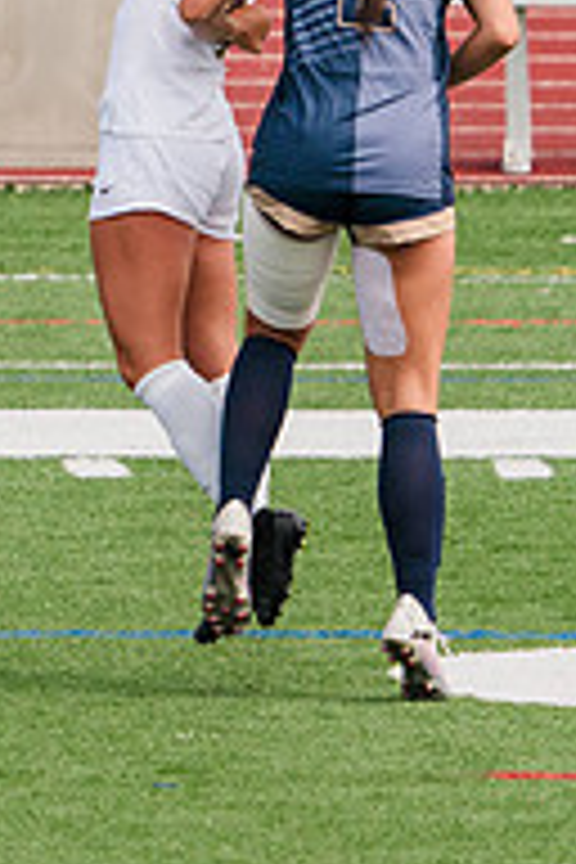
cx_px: 212
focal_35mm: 1439
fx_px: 34533
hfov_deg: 1.0
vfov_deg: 1.4
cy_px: -14
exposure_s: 1/1600
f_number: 6.3
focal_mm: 400
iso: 500
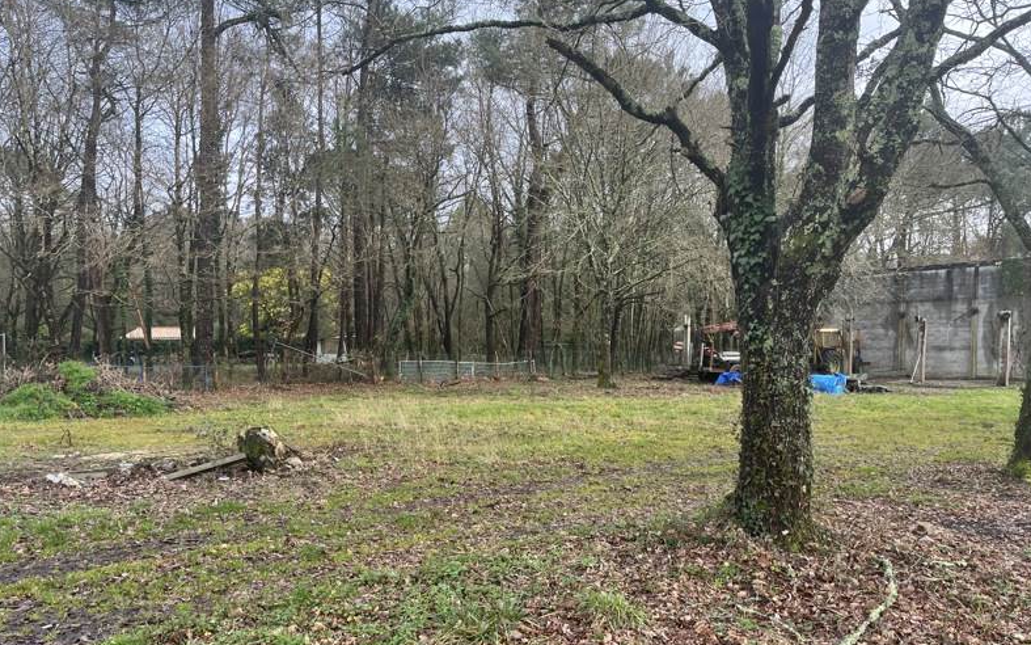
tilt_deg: -2.6
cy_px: 357
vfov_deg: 44.5
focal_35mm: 28
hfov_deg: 66.5
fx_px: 787
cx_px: 520
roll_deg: +0.7
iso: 50
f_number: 1.6
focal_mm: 5.1
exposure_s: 1/196
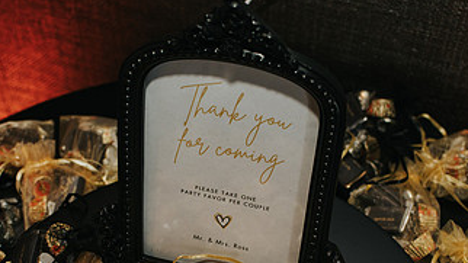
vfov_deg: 17.7
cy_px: 276
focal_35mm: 66
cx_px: 211
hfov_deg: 31.9
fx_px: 819
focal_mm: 35
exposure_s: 1/200
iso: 1000
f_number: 3.5
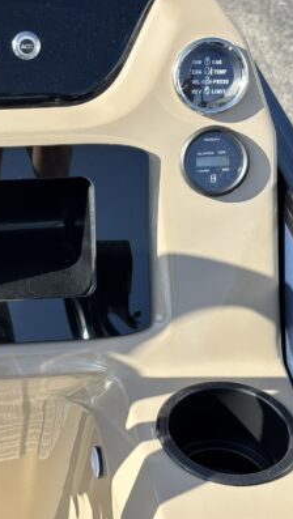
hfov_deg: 15.8
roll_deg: -1.6
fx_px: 1047
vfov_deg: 27.8
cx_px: 58
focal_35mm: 76
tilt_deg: -34.4
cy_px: 260
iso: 32
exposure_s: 1/787
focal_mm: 5.96
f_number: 1.6
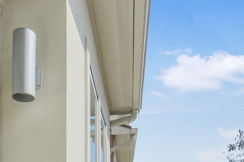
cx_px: 69
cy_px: 219
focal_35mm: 41
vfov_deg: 26.7
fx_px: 278
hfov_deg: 46.1
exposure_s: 1/1250
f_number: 11
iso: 500
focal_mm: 14
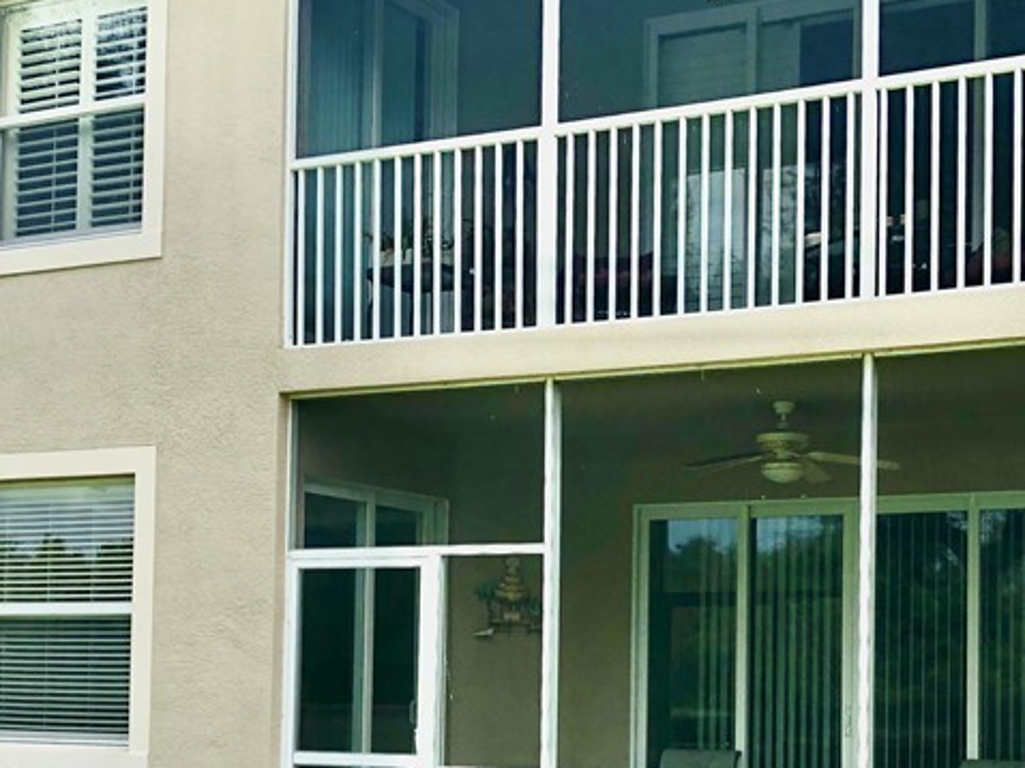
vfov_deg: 24.0
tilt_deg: +0.8
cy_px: 609
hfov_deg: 32.0
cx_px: 650
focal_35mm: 60
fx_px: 1776
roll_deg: -1.9
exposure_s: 1/695
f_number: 1.8
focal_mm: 3.99
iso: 20
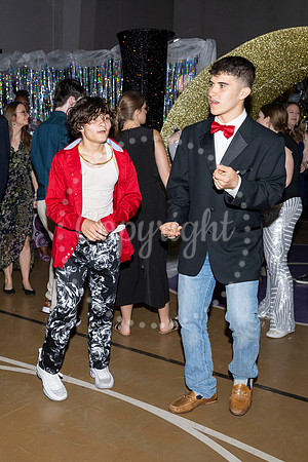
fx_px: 587
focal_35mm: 46
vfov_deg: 43.0
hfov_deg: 29.0
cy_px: 231
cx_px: 84
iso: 1000
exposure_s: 1/160
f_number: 5.6
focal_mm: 30.5
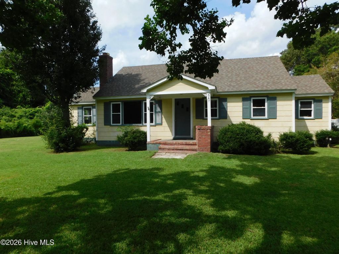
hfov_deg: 73.9
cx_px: 170
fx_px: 225
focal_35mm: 23
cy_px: 127
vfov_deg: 58.9
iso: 125
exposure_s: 1/1250
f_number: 3
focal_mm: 4
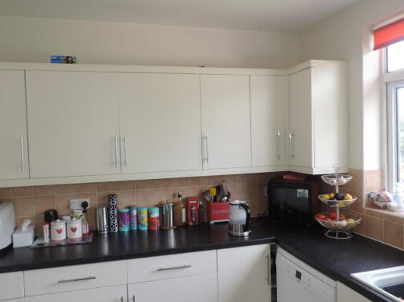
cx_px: 186
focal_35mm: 27
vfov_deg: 51.3
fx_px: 315
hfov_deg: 65.3
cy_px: 149
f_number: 3
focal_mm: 4.3
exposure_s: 1/50
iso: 80
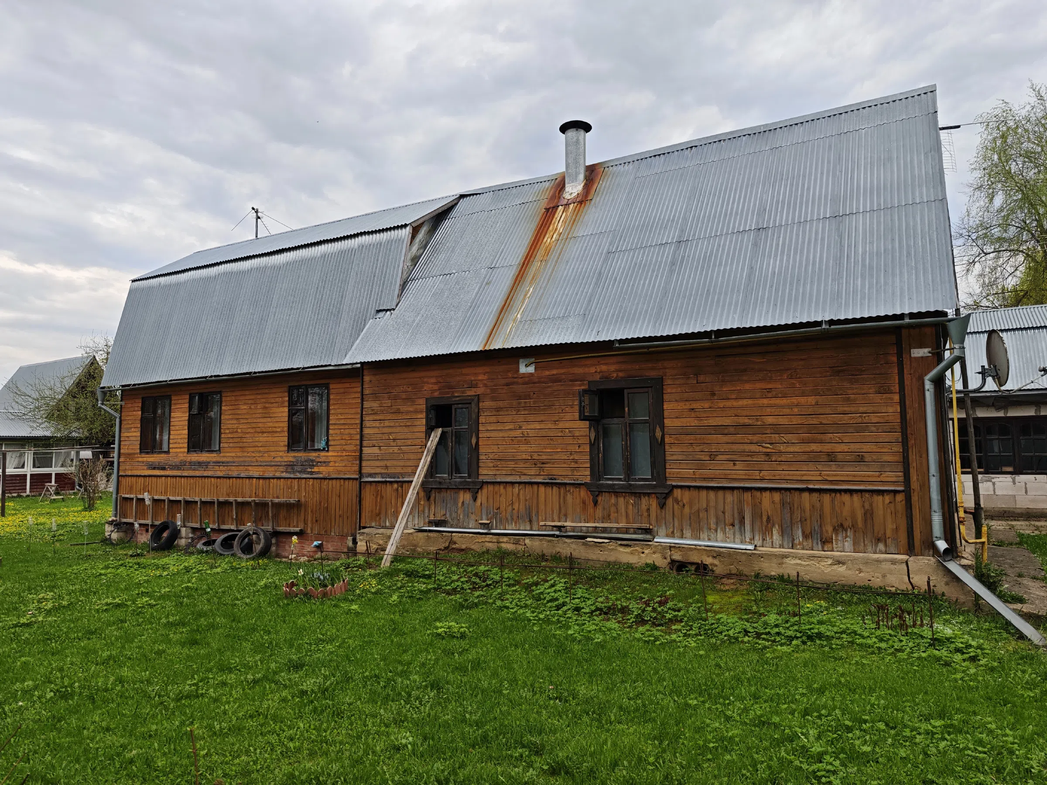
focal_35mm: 23
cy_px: 392
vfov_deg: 58.9
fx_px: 696
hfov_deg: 73.9
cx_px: 524
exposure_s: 1/1508
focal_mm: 6.55
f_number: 1.62
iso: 50
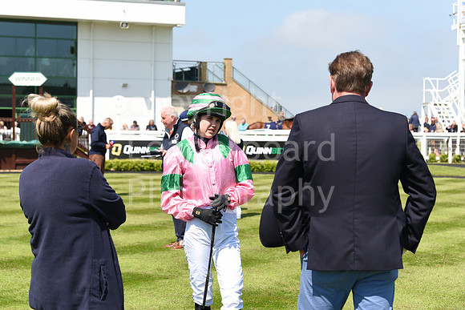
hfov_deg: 28.8
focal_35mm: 70
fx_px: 904
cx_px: 232
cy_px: 155
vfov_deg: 19.5
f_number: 5.6
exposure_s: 1/1250
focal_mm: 70
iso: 320
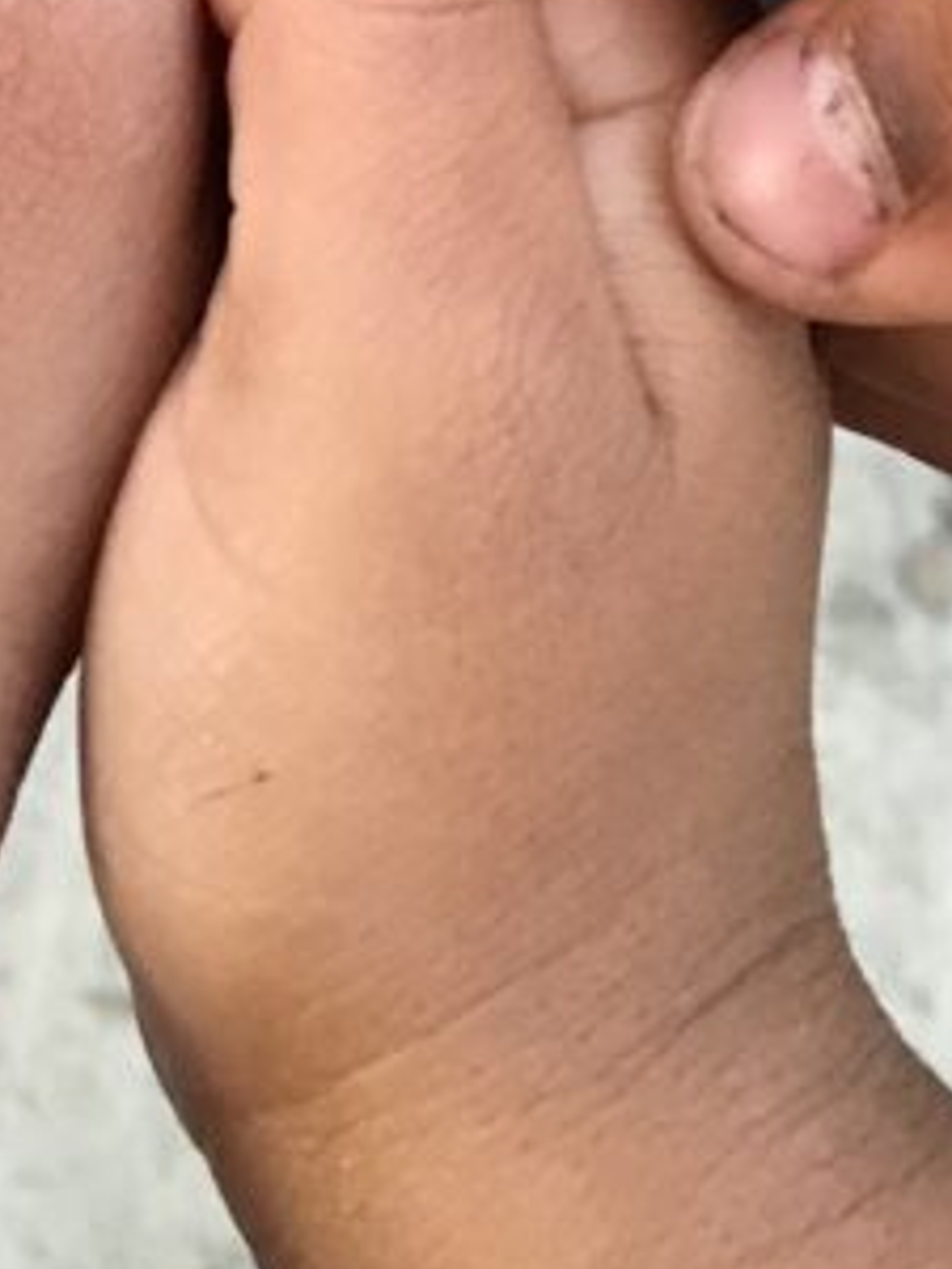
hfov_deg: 14.9
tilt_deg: -62.0
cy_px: -808
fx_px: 3630
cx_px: 224
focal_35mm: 99
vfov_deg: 17.2
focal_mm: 4.15
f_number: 2.2
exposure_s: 1/30
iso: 200
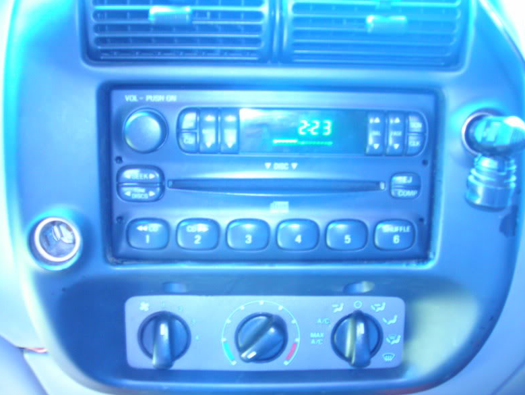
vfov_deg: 36.8
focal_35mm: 39
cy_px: 201
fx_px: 592
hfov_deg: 47.8
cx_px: 256
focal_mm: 6.3
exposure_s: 1/2.6
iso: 200
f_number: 3.2
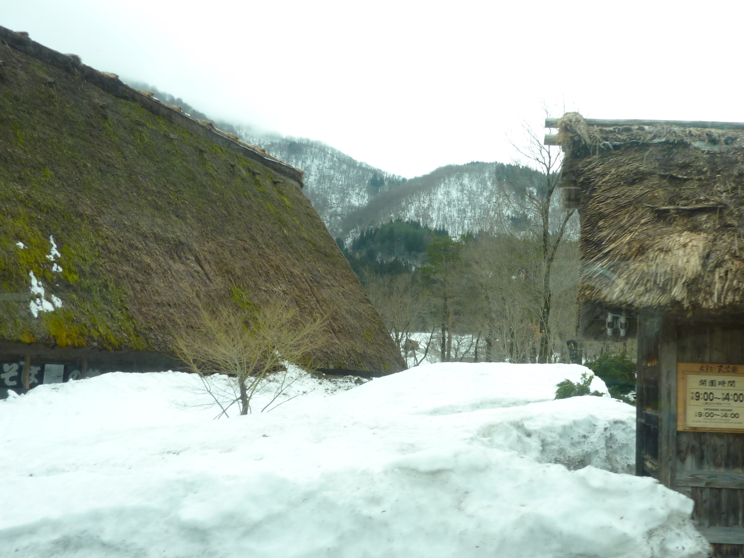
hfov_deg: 51.4
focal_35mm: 35
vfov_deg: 40.7
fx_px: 752
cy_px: 278
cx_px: 509
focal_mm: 4.1
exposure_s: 1/250
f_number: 4
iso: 80
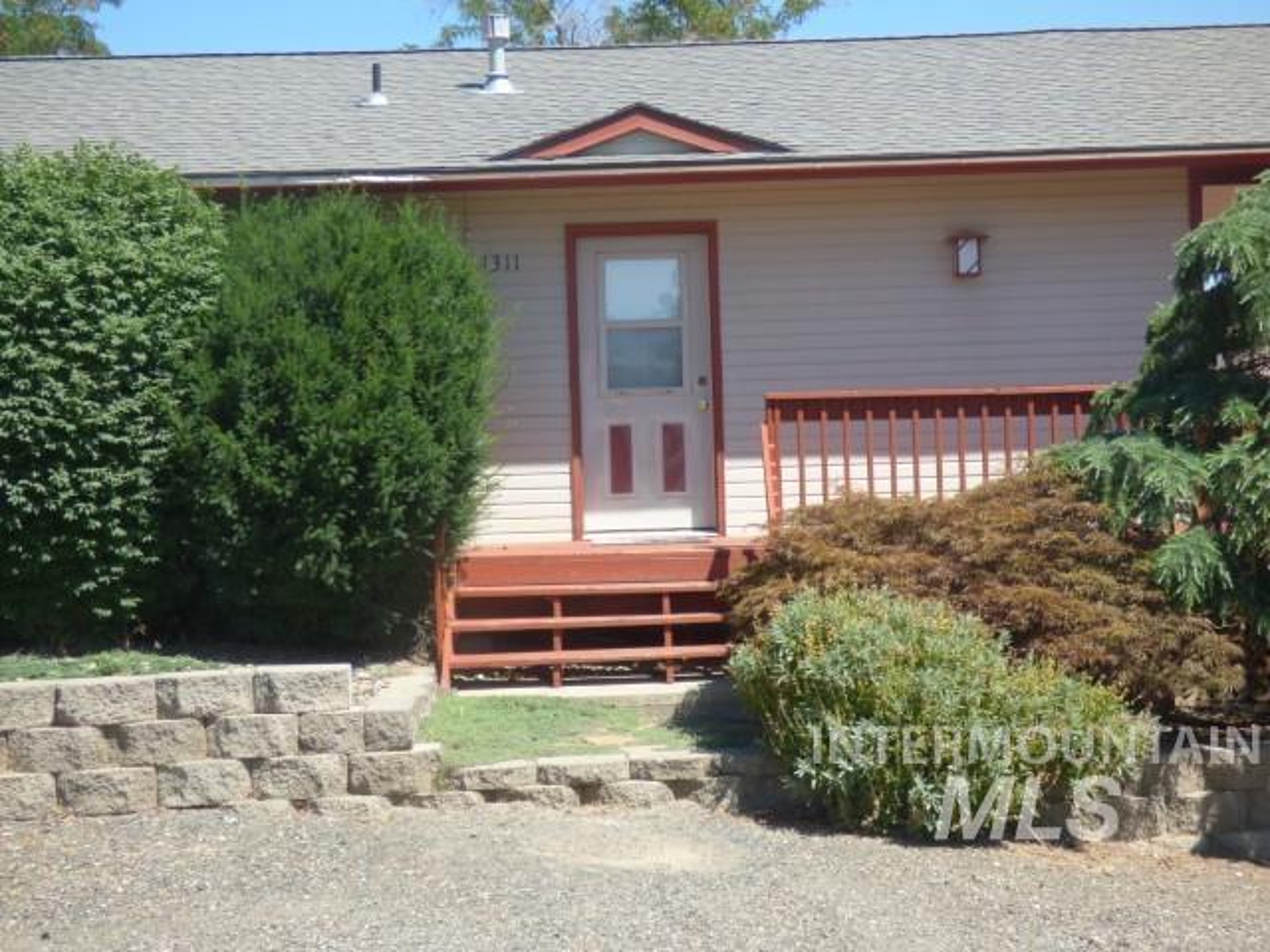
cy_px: 476
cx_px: 635
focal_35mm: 55
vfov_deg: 26.6
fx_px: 2018
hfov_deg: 34.9
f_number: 4
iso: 100
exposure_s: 1/500
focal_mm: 9.92
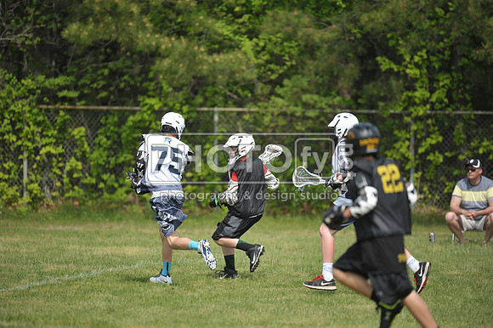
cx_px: 246
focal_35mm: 340
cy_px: 164
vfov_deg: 4.0
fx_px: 4653
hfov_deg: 6.1
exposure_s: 1/2500
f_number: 4
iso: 640
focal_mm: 340
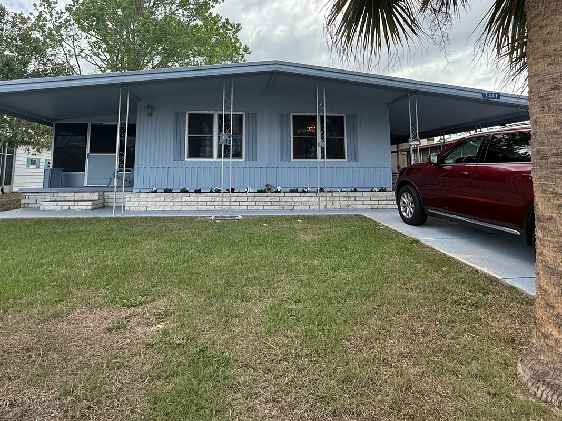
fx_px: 341
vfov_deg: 61.6
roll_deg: -0.4
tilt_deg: +7.3
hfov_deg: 78.9
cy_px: 134
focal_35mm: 21
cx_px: 266
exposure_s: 1/985
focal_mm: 2.22
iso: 64
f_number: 2.2
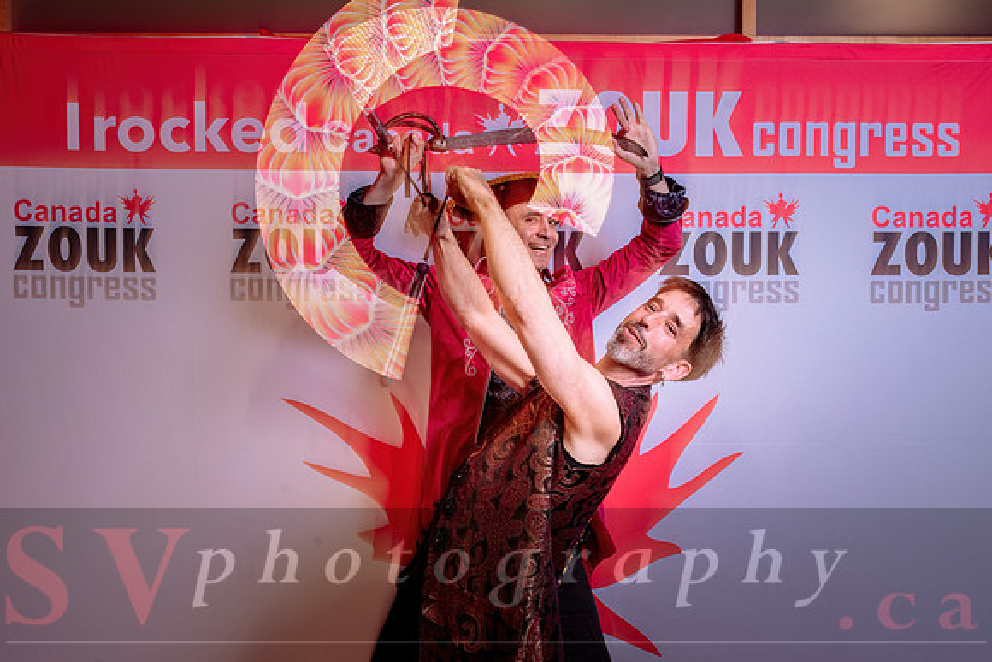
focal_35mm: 45
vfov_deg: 29.9
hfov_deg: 43.7
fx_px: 1237
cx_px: 476
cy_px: 365
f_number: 9
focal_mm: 39
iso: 32
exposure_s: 1/5
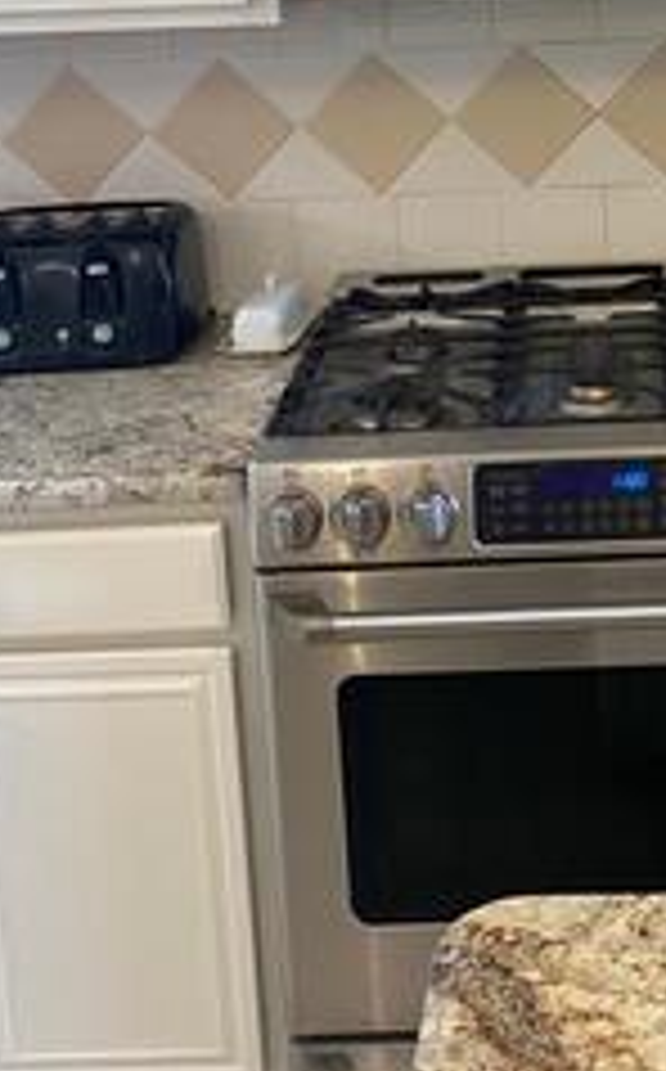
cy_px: 72
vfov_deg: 33.0
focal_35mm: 58
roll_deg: +3.0
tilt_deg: -8.7
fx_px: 1691
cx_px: 592
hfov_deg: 21.8
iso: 125
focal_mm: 4.25
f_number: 1.8
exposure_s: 1/60
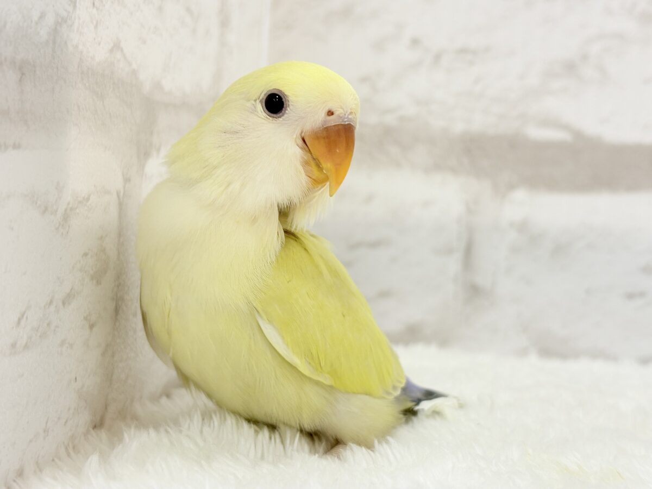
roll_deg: -2.8
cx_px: 326
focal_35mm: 52
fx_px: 979
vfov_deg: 28.0
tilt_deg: -2.9
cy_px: 244
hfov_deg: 36.8
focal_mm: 5.96
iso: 50
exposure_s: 1/60
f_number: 1.6
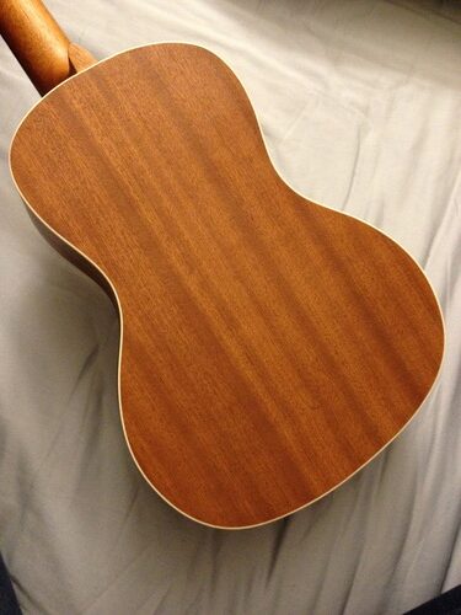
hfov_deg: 40.7
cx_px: 230
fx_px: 621
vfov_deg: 52.6
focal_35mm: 35
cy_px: 308
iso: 320
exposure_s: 1/20
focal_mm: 4.28
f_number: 2.4
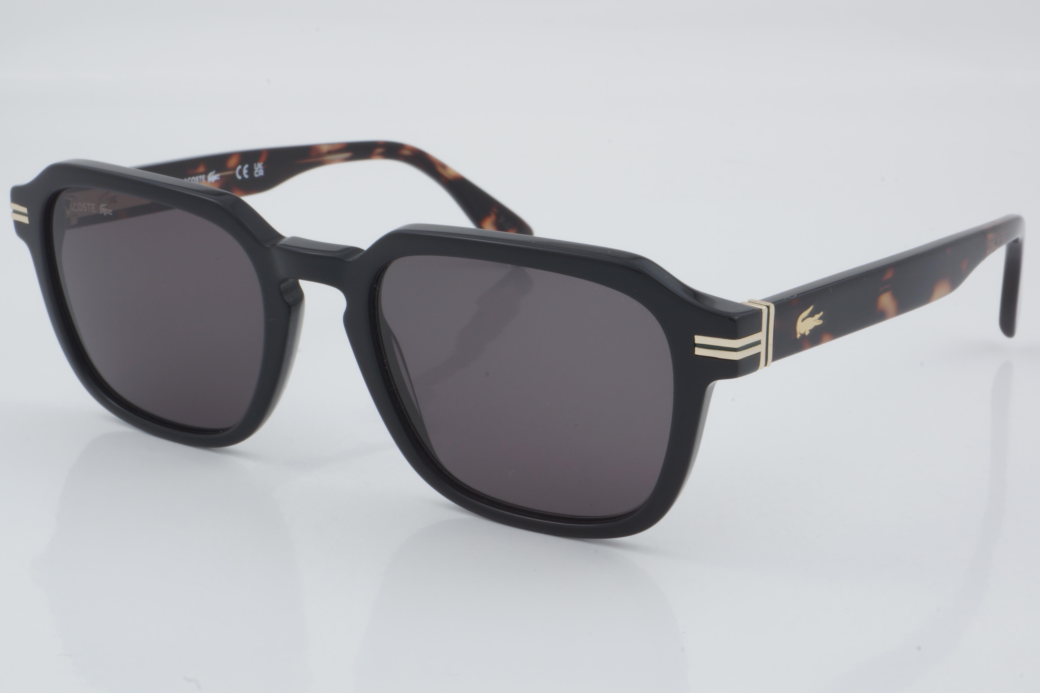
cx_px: 520
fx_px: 2166
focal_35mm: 75
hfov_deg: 27.0
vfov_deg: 18.2
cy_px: 346
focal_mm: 50
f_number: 32
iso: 100
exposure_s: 1/3
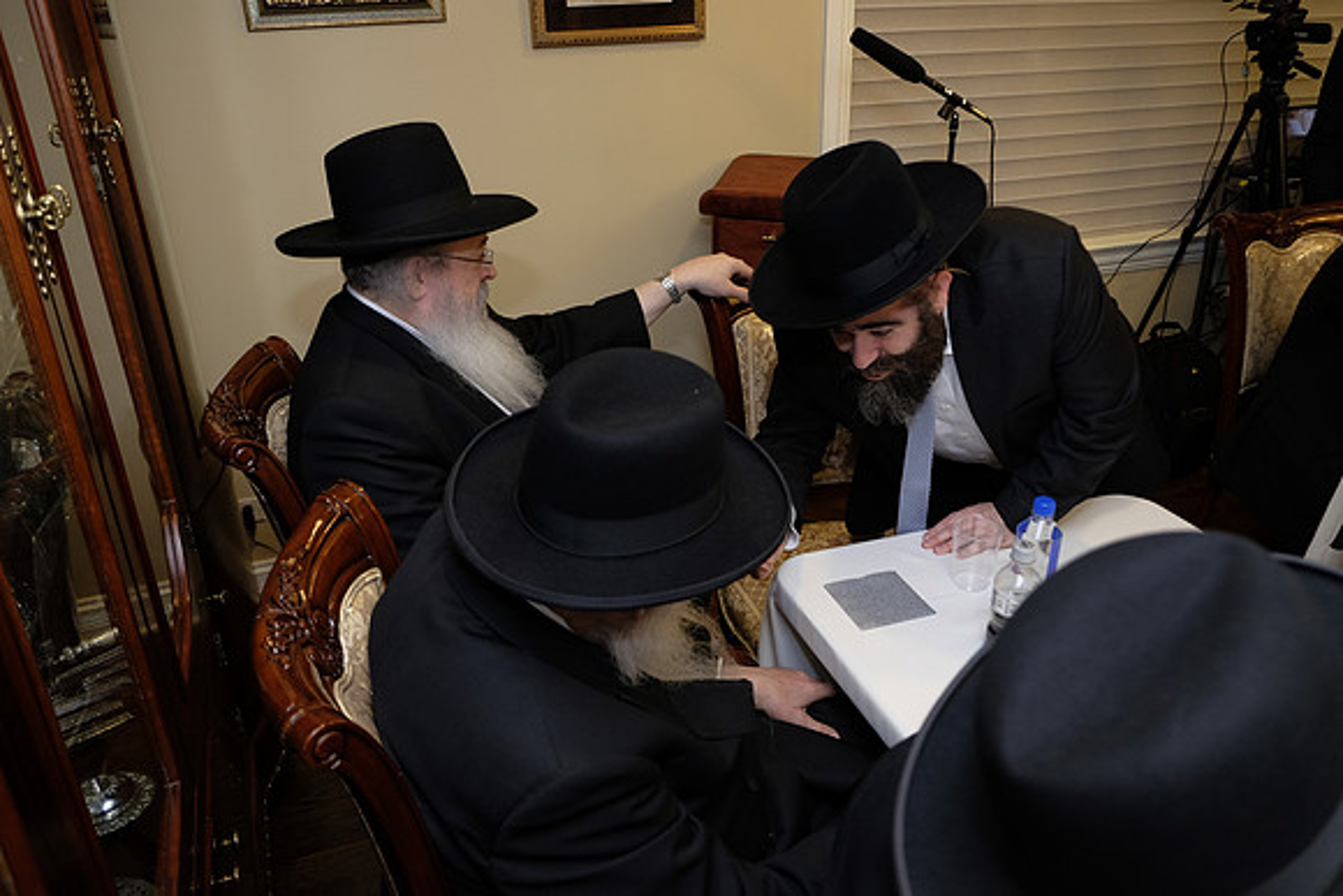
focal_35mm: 27
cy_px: 448
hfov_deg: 67.4
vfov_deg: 48.0
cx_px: 672
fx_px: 1007
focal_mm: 18
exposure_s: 1/180
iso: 800
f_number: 2.8
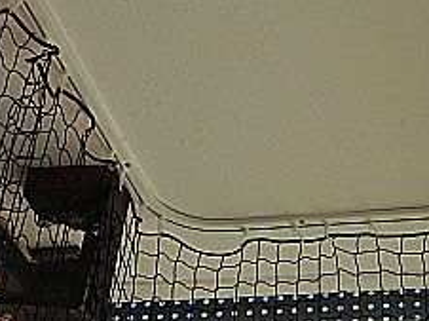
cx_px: 450
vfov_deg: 17.8
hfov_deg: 22.7
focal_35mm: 82
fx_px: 1015
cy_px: 263
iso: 160
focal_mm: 6.6
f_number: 6.3
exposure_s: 1/380
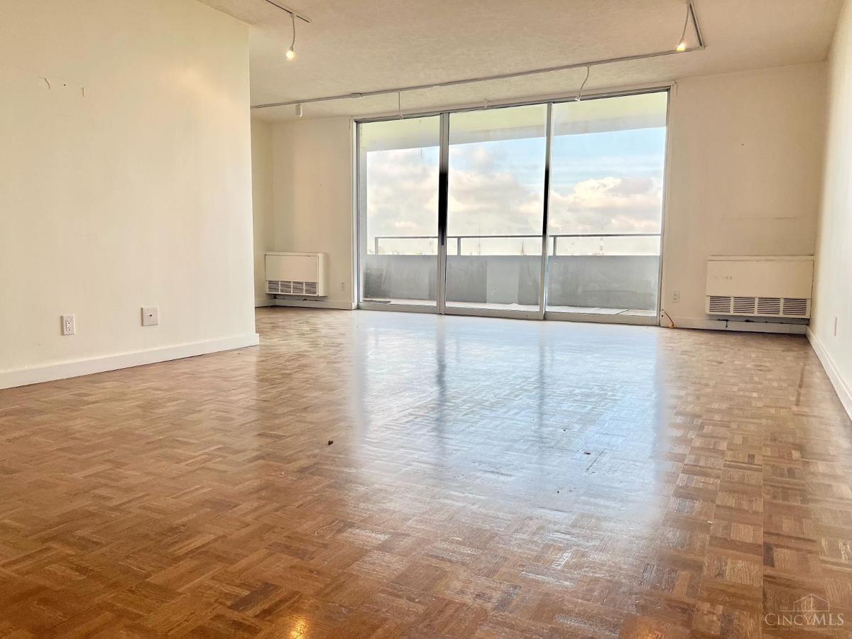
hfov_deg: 67.3
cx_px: 426
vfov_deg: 53.1
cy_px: 320
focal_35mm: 26
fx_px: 640
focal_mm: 5.7
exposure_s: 1/427
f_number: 1.5
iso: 50
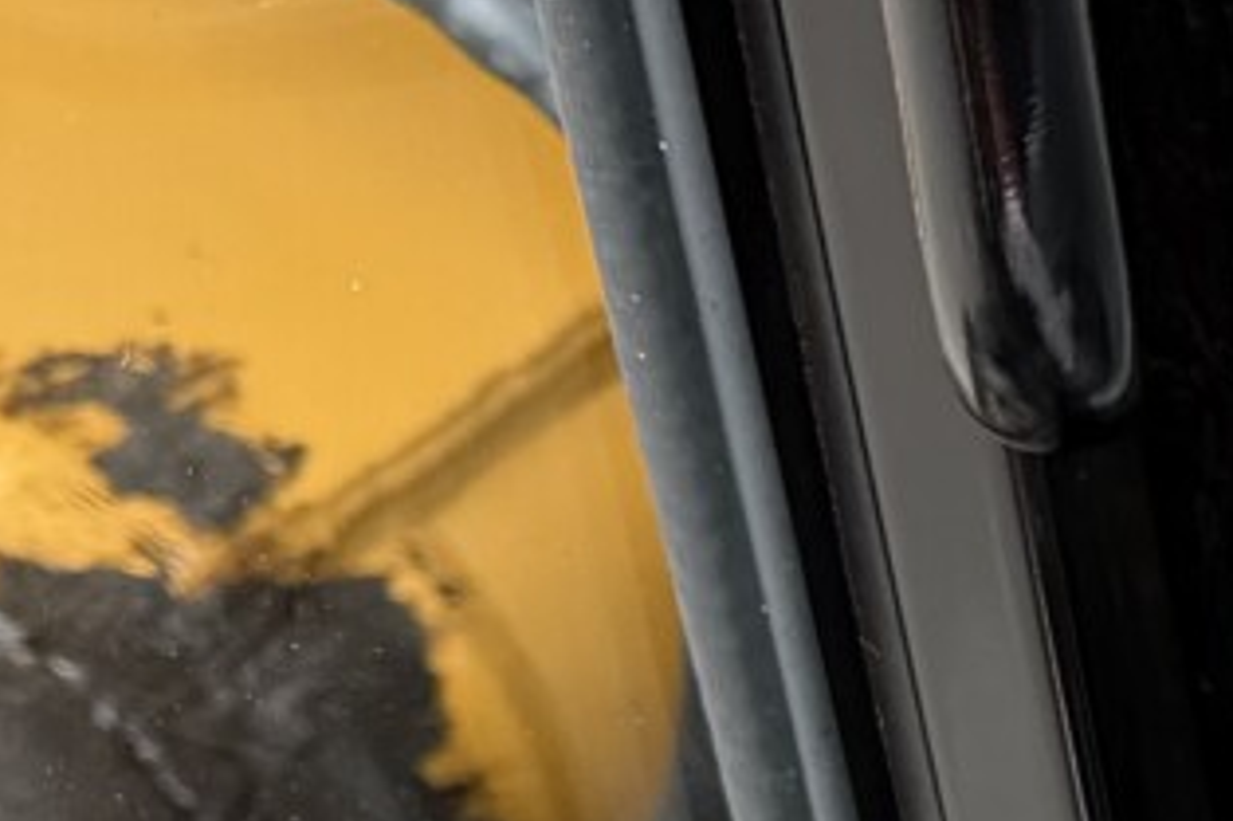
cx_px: 2823
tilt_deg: -43.8
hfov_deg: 11.1
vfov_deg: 8.0
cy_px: 1980
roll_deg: +5.8
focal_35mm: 159
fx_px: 5443
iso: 80
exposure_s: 1/450
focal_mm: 6.76
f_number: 1.78
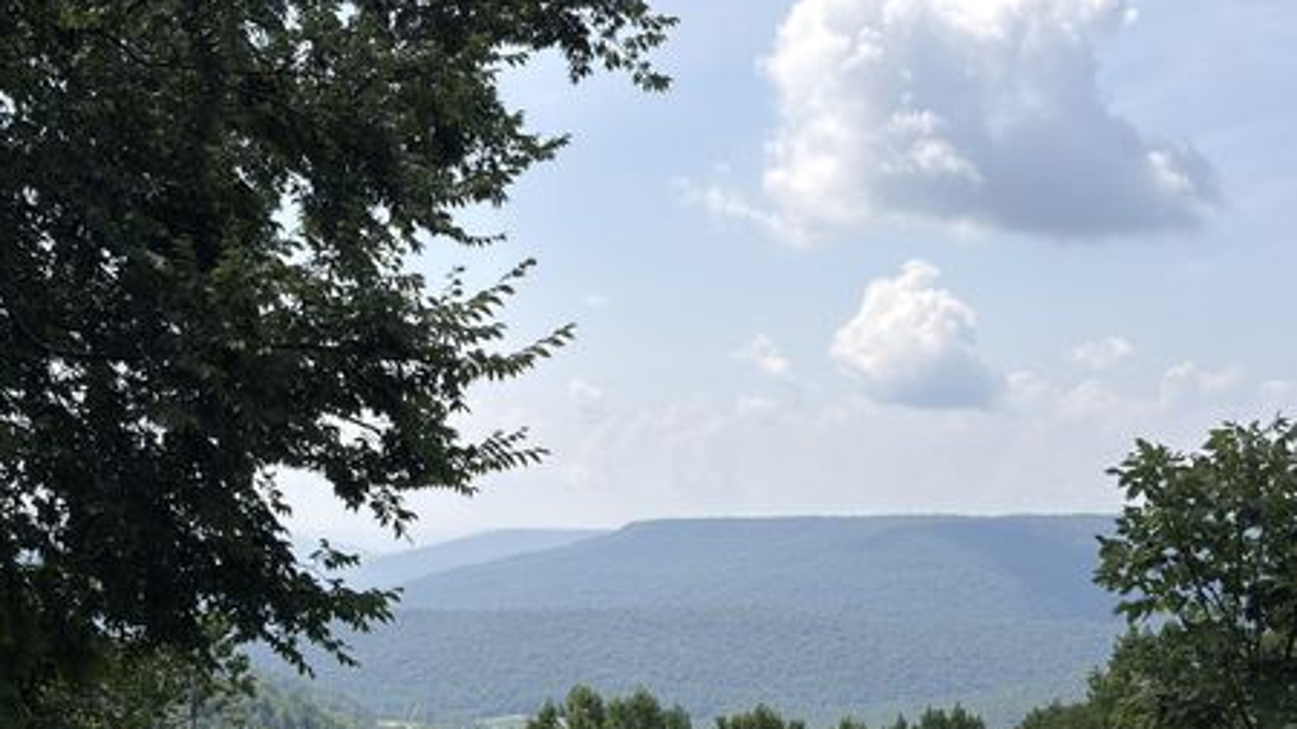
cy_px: 529
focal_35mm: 63
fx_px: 2166
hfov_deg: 33.3
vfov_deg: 19.0
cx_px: 686
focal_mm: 5.96
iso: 32
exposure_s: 1/4065
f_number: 1.6
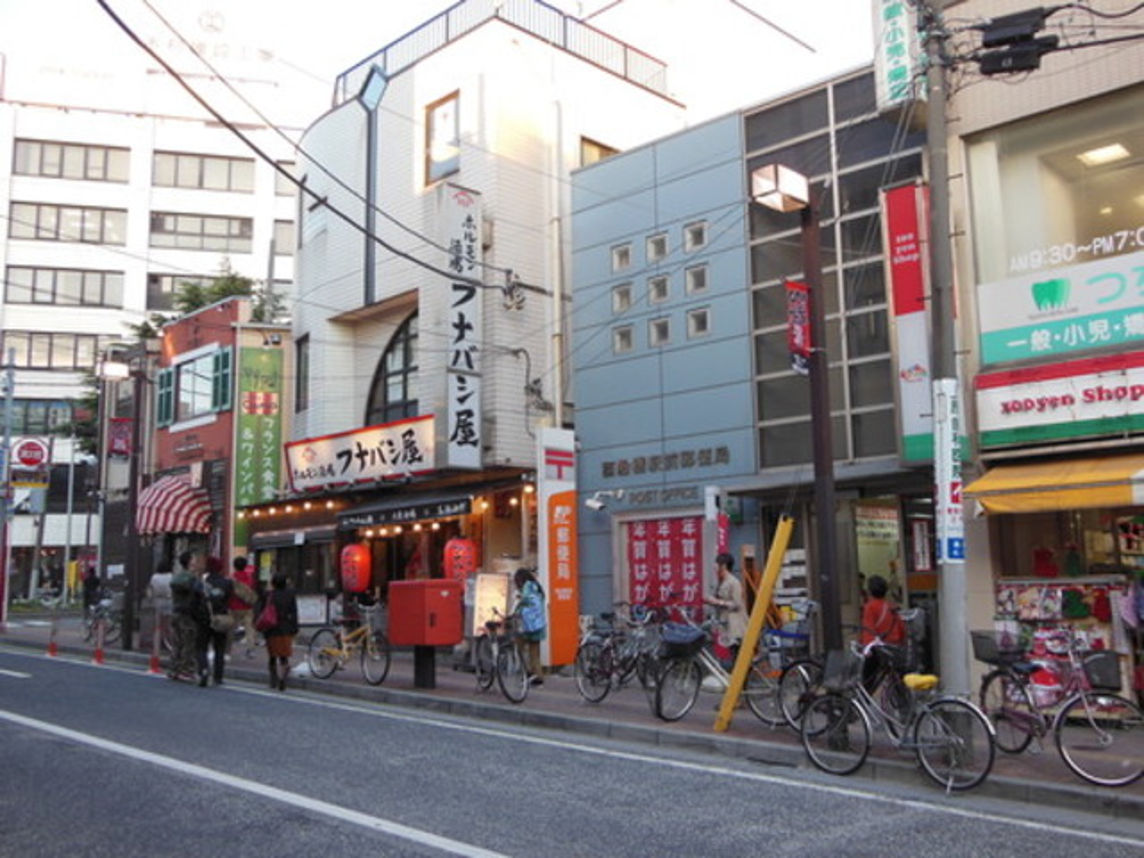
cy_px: 429
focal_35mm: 34
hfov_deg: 54.0
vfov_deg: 41.8
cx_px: 572
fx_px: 1124
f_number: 3.9
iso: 125
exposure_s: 1/50
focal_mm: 6
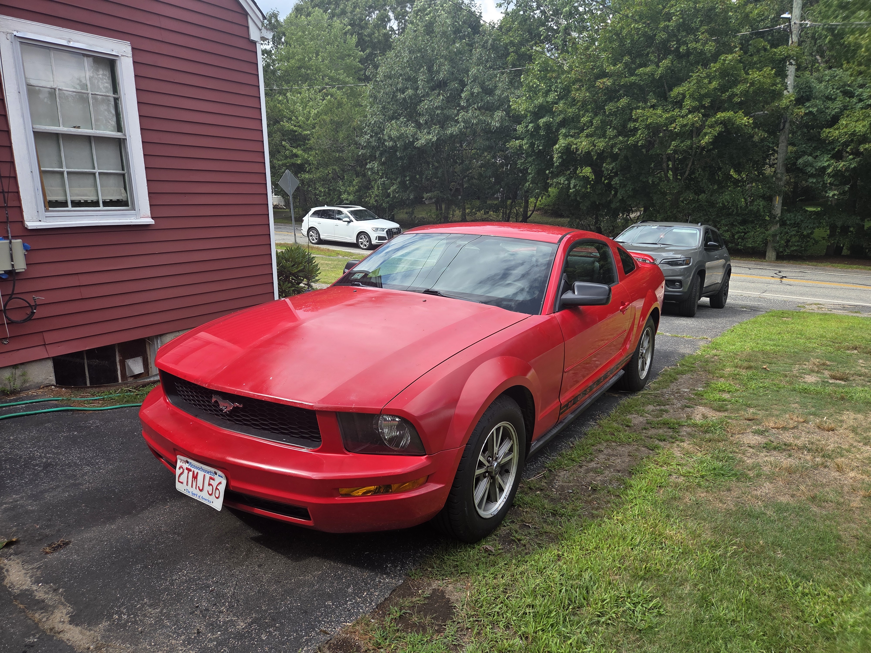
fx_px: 579
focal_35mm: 23
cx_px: 436
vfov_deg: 58.9
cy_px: 326
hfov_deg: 73.9
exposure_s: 1/1814
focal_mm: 5.4
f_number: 1.8
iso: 80
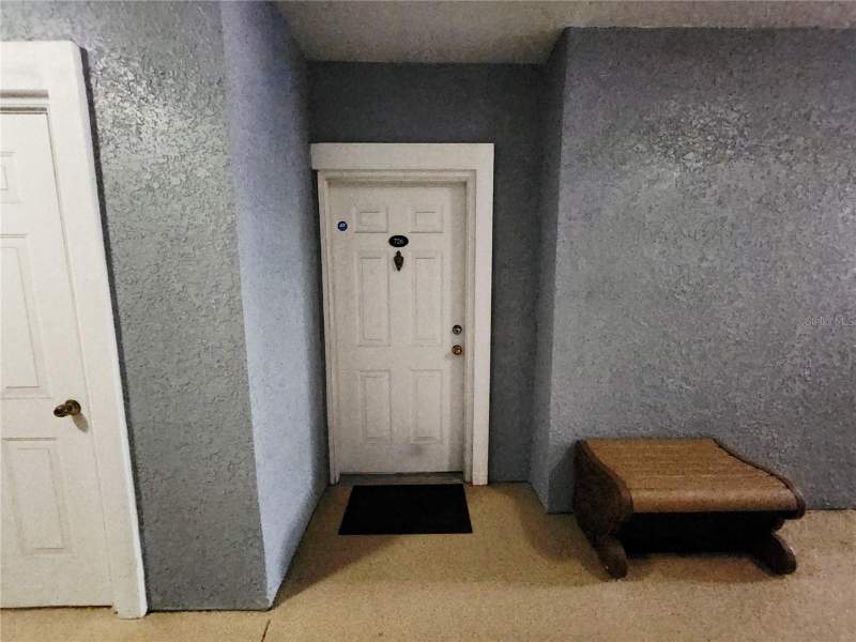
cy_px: 321
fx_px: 321
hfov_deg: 106.2
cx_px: 428
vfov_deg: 89.9
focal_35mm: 13
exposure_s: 1/24
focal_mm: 2.2
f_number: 2.2
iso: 1600
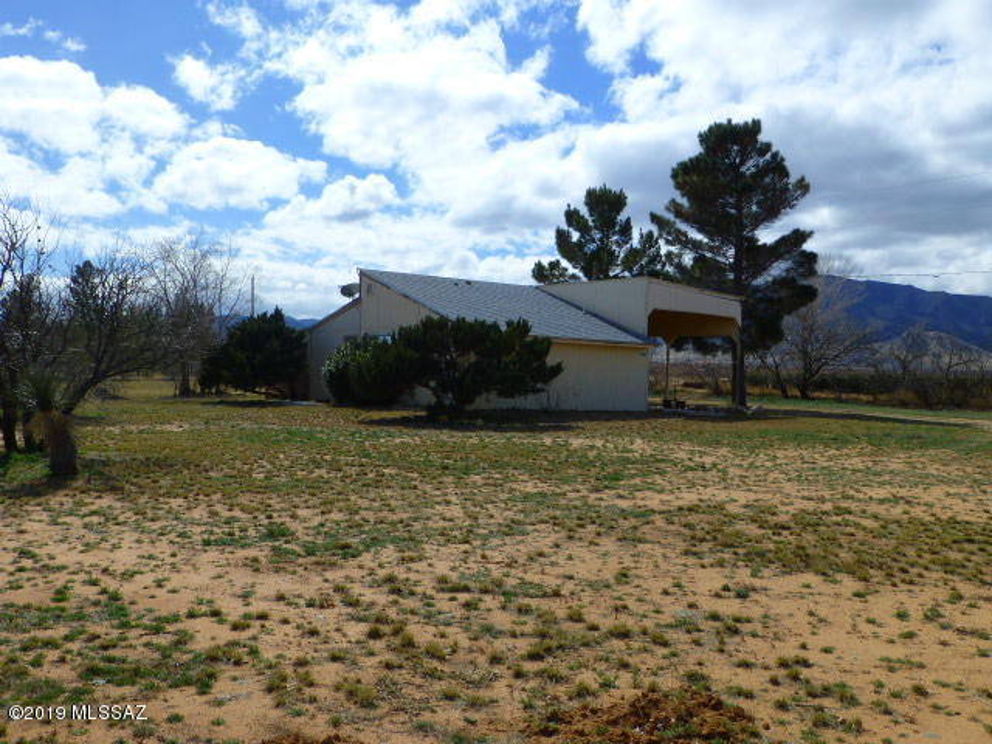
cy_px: 372
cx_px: 496
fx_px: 974
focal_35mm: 34
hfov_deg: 54.0
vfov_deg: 41.8
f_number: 3.7
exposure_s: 1/2000
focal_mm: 6.1
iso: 100
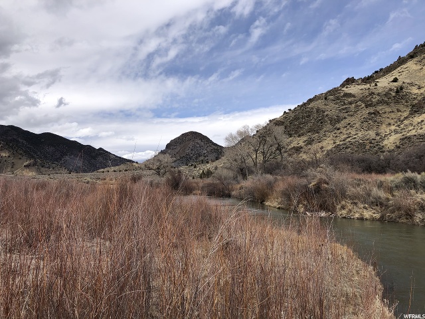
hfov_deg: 63.4
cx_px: 212
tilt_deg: +4.9
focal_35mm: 28
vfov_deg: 49.7
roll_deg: -0.2
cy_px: 160
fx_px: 344
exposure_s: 1/2703
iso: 20
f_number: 1.8
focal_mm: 3.99
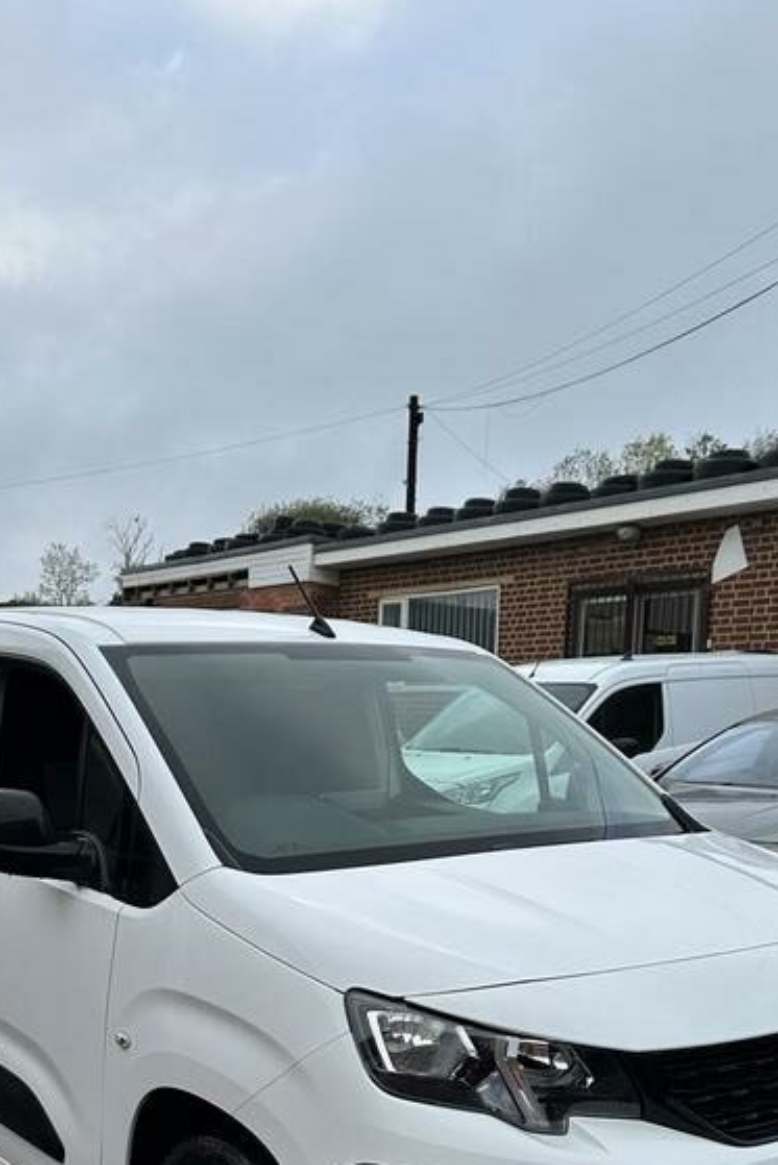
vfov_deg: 46.9
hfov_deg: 33.4
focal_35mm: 40
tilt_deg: -5.4
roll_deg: -1.3
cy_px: 859
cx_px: 357
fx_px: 1296
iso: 80
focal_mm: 6.86
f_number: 1.78
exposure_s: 1/762
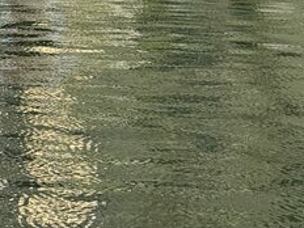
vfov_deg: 8.7
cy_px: -249
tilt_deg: +4.5
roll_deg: -2.3
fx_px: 1396
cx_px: 17
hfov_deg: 12.3
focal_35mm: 159
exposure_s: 1/3534
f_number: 1.78
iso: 64
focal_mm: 6.76
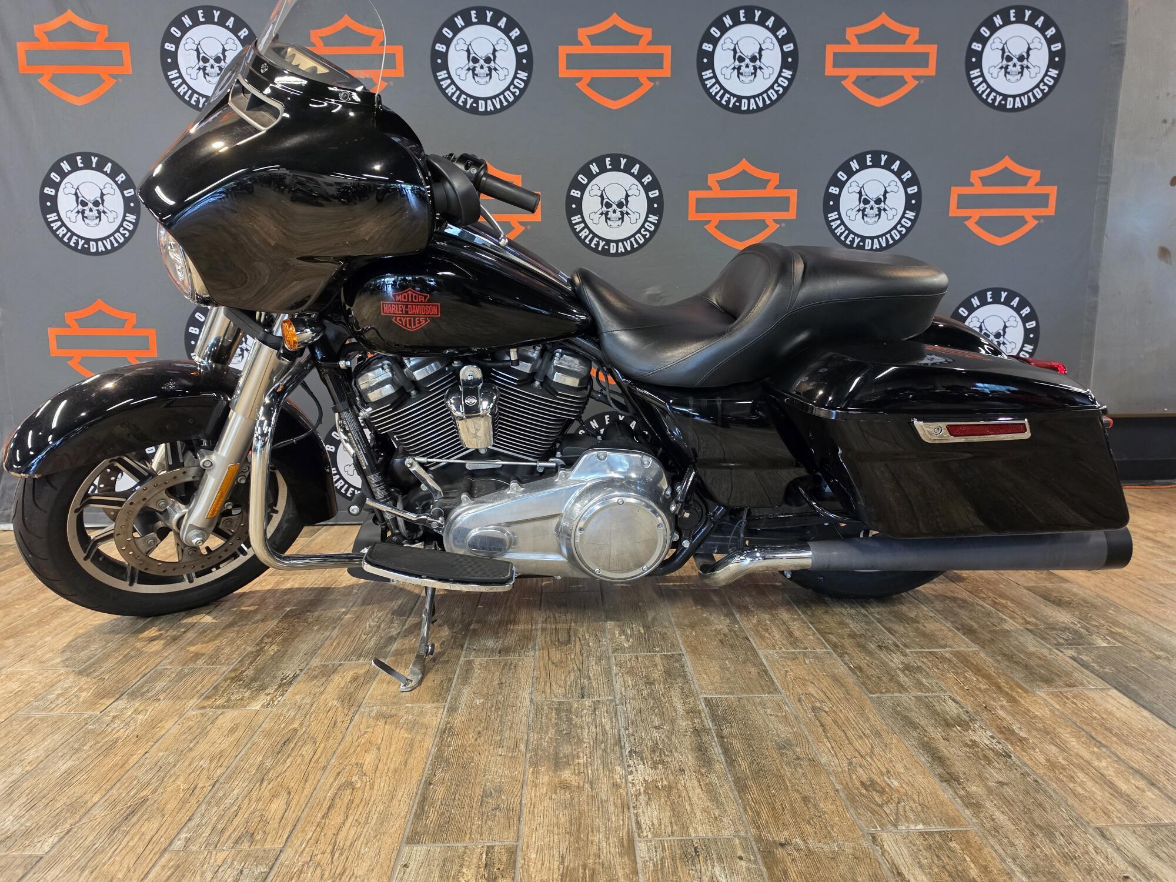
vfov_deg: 58.9
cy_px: 441
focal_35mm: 23
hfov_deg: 73.9
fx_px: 781
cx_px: 588
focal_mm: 6.5
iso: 800
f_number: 1.4
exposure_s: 1/120
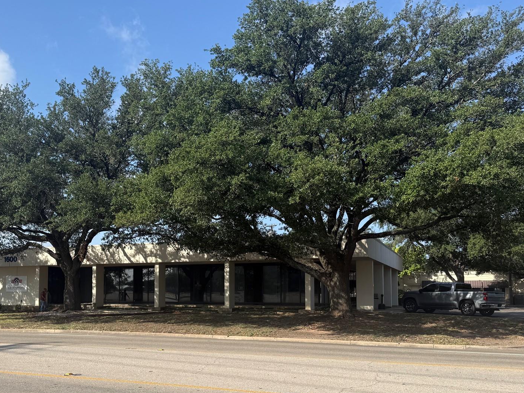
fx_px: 530
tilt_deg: +2.8
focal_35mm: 35
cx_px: 193
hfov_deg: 52.0
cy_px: 266
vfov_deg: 40.1
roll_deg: -0.4
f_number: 1.78
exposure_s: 1/3145
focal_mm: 6.76
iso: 80
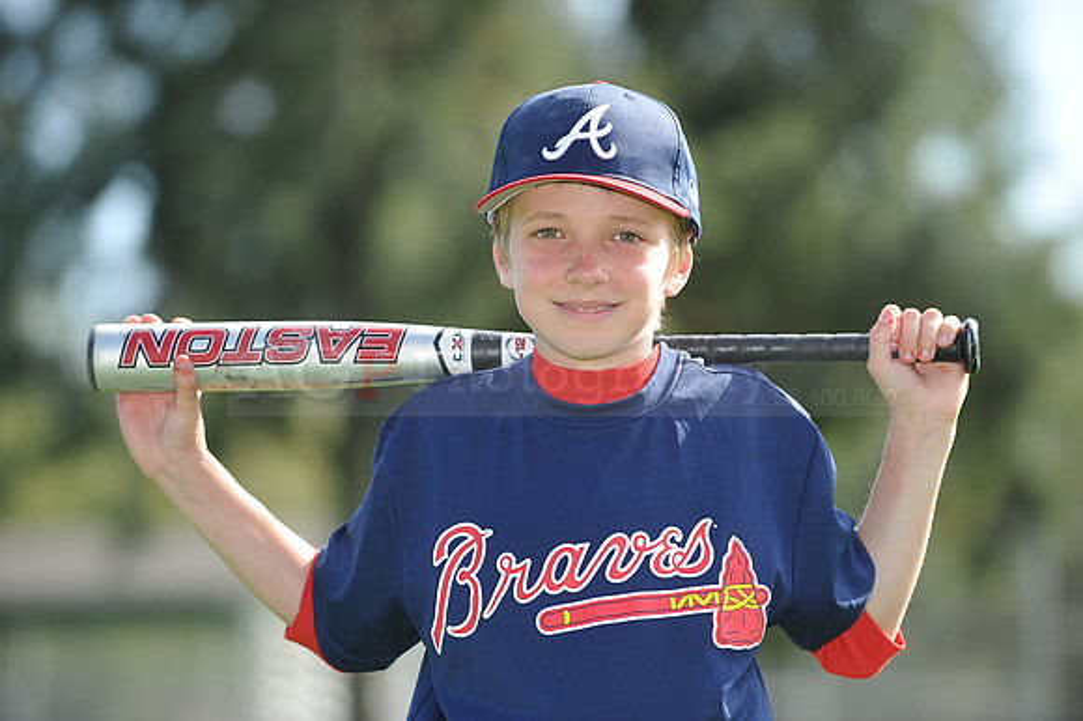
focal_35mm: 200
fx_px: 6013
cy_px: 360
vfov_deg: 6.9
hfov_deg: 10.3
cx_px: 542
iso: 200
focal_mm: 200
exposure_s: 1/500
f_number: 4.5
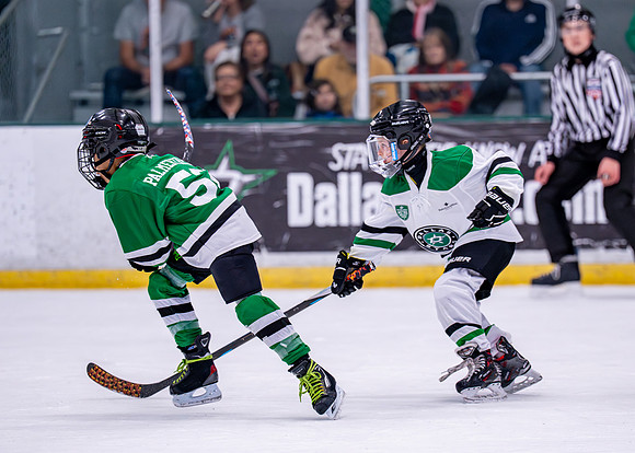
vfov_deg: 5.8
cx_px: 372
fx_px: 4482
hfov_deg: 8.1
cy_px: 272
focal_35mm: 249
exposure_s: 1/1250
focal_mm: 164
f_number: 2.8
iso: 2500
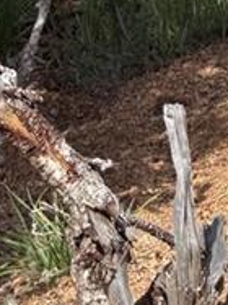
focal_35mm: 185
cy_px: -279
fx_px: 1627
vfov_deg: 10.0
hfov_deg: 7.7
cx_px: 422
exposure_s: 1/3279
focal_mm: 6.76
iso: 80
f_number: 1.78
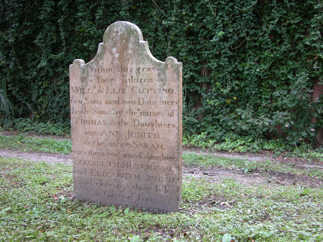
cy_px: 121
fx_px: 429
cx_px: 162
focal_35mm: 46
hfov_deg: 41.2
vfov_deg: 31.5
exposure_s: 1/9.2
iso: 100
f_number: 3
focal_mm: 11.6
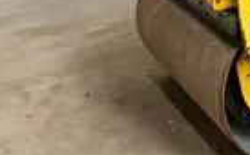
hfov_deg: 17.4
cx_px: 376
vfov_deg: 11.3
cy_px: -120
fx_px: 734
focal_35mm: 108
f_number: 1.8
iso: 80
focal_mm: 3
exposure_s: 1/60
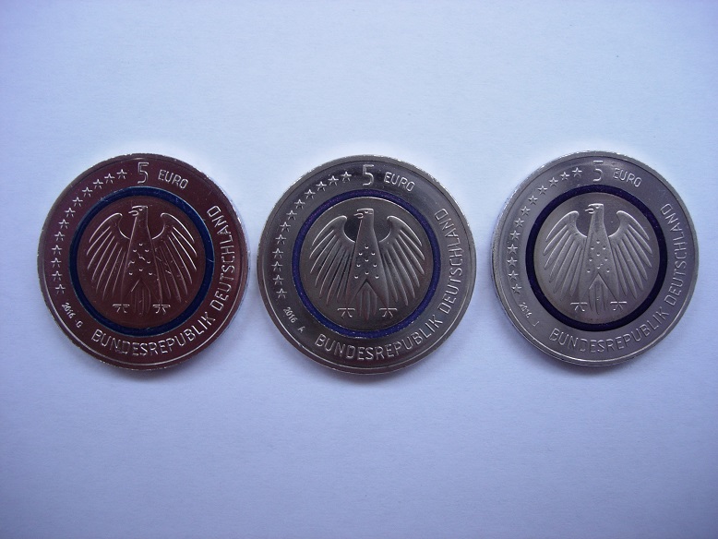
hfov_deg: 49.0
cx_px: 359
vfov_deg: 37.7
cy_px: 270
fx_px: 788
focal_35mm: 38
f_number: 2.8
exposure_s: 1/47.9
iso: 64
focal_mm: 7.8
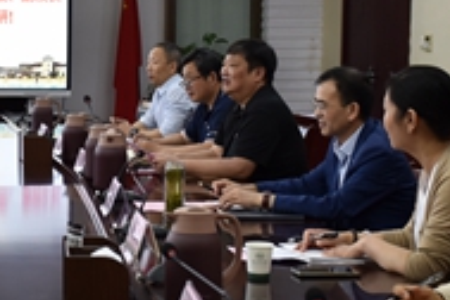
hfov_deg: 19.5
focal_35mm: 100
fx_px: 1250
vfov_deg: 13.7
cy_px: 146
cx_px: -48
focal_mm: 27
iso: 800
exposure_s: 1/60
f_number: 4
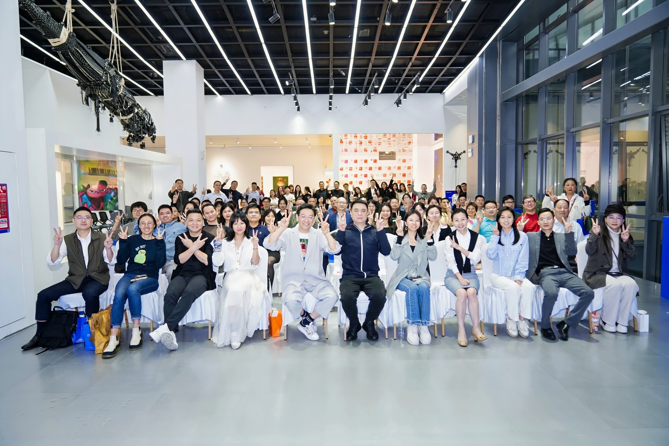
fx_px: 446
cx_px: 334
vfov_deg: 53.1
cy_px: 223
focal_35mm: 24
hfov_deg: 73.7
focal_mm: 24
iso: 640
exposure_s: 1/125
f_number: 2.8
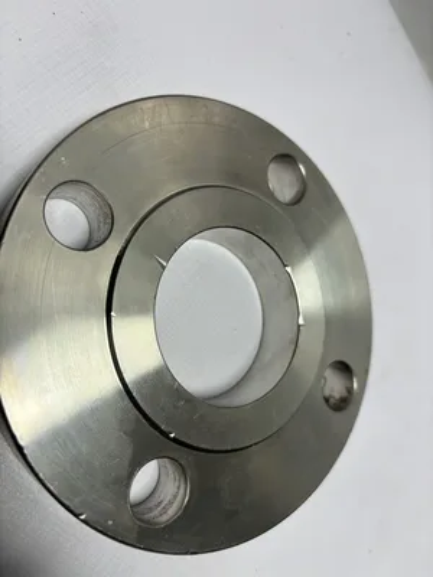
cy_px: 288
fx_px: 434
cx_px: 216
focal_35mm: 26
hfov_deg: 53.1
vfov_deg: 67.3
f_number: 1.6
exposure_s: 1/565
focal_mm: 5.96
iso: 50
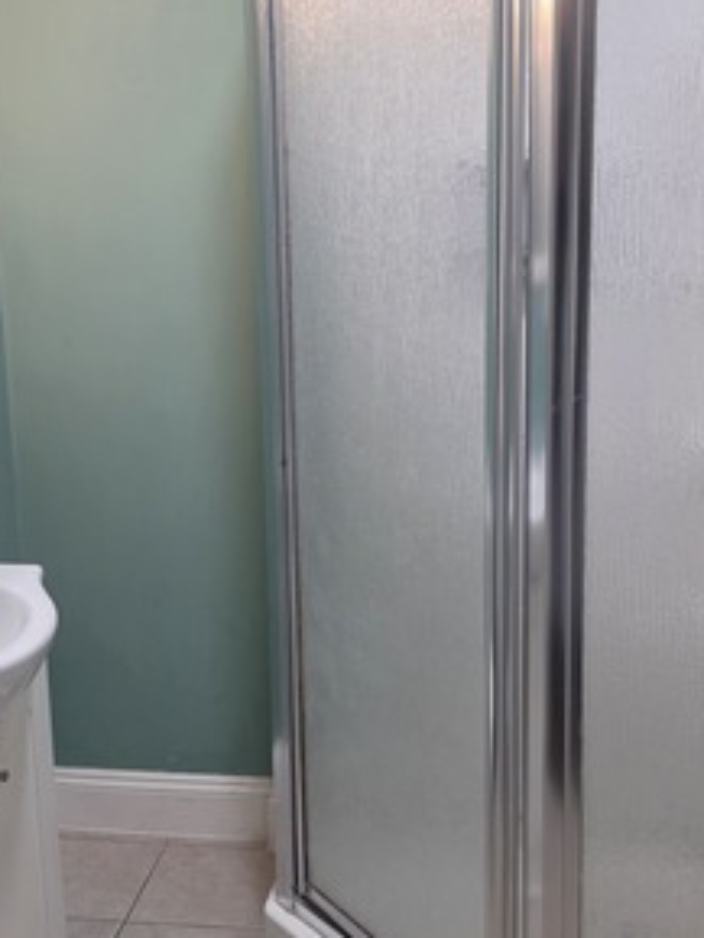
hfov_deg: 27.5
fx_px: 1436
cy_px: 450
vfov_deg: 36.2
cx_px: 350
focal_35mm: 53
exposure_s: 1/120
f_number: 1.7
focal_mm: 6.3
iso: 640
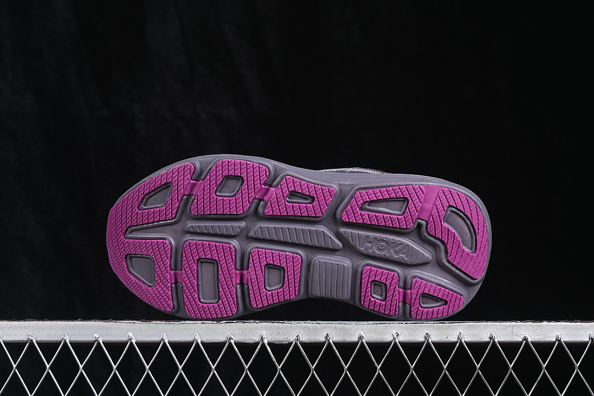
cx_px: 297
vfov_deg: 18.2
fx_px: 1237
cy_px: 198
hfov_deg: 27.0
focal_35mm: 75
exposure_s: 1/60
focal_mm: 50
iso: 160
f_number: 7.1
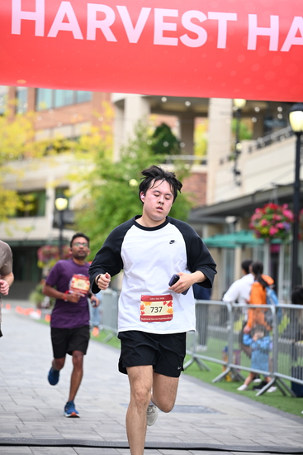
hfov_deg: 13.0
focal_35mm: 105
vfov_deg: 19.5
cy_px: 228
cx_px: 152
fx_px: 1325
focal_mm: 105
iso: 640
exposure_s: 1/1600
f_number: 2.8
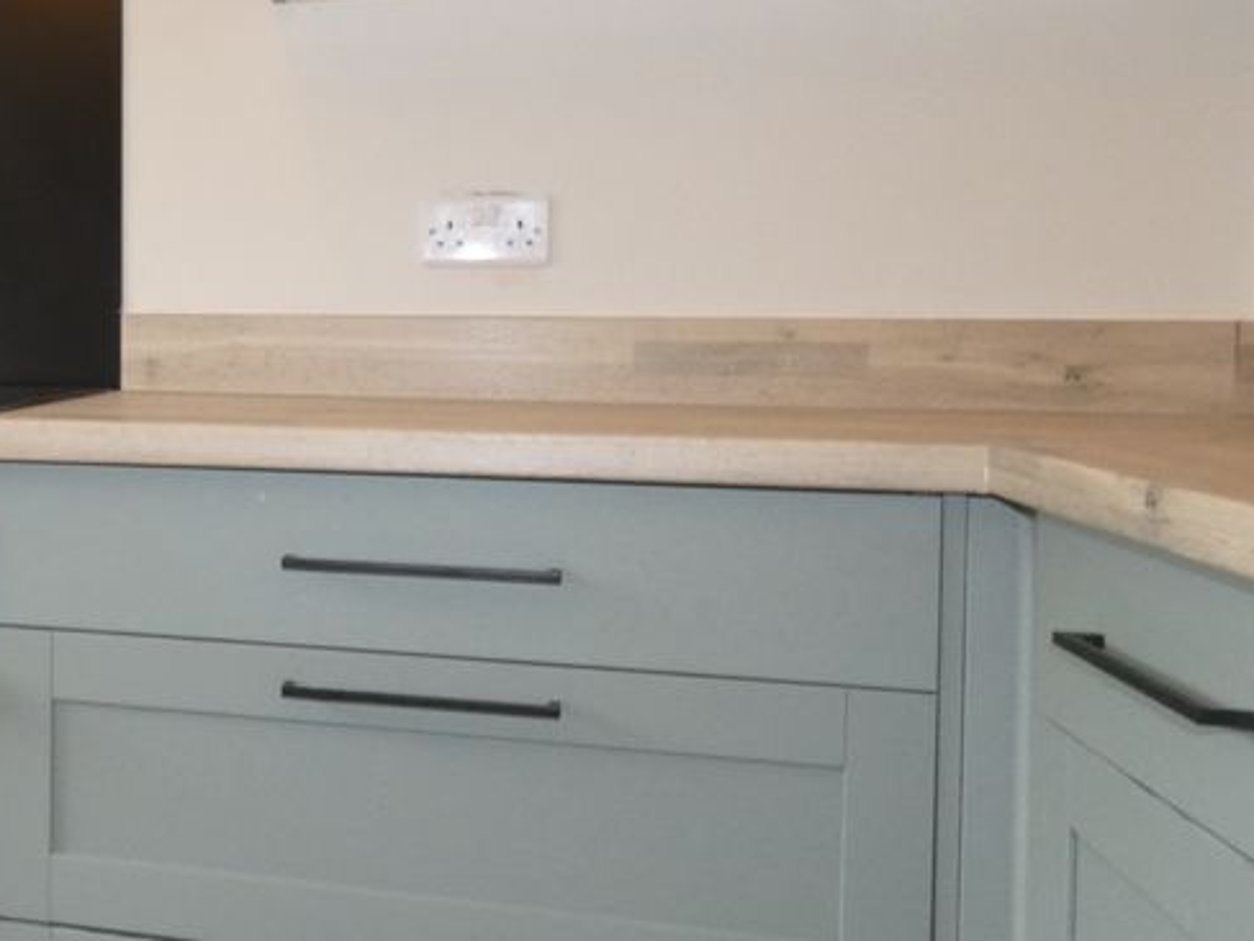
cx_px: -23
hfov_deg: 39.1
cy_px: 365
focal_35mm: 42
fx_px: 1521
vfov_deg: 34.2
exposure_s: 1/60
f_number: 2.8
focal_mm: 3.6
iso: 400
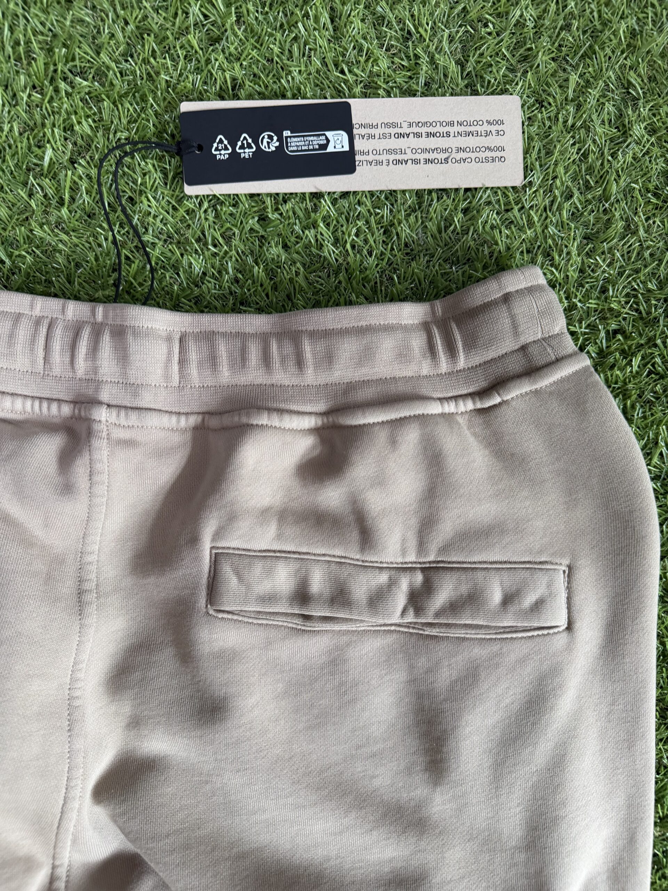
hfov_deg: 56.8
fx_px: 618
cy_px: 446
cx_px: 334
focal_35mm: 24
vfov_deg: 71.6
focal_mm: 6.76
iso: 200
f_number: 1.78
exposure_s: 1/100
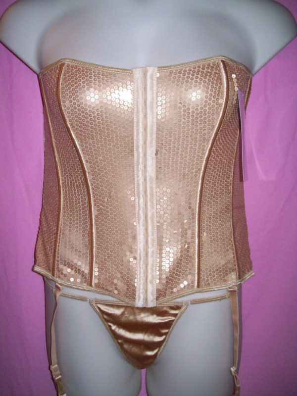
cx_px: 148
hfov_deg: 39.7
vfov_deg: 51.4
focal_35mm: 36
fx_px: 412
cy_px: 198
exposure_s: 1/64
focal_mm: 6
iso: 80
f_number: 2.7
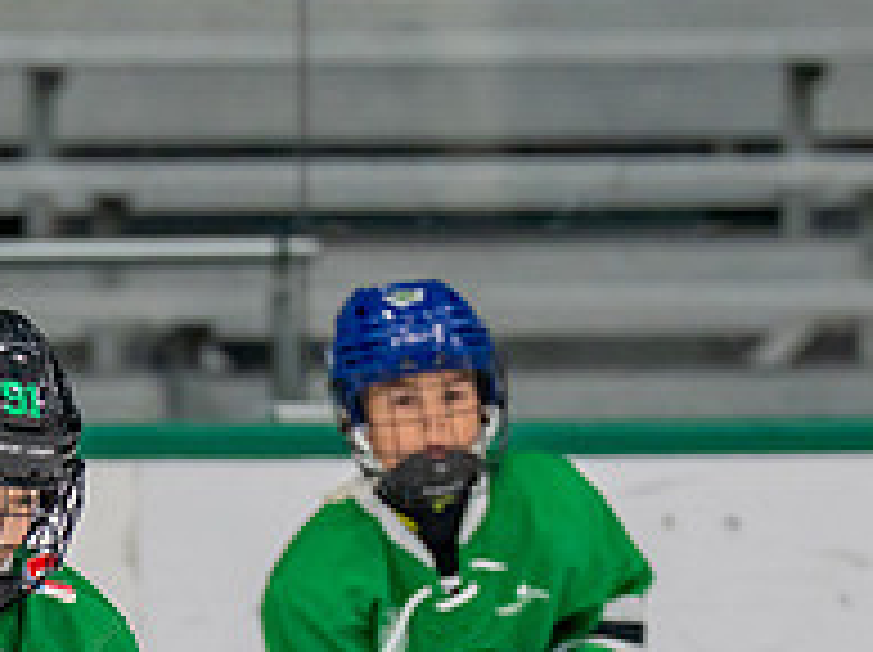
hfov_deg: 2.3
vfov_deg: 1.8
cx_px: 197
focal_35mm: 846
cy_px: 978
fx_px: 21309
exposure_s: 1/1250
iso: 800
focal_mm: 200
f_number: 2.8
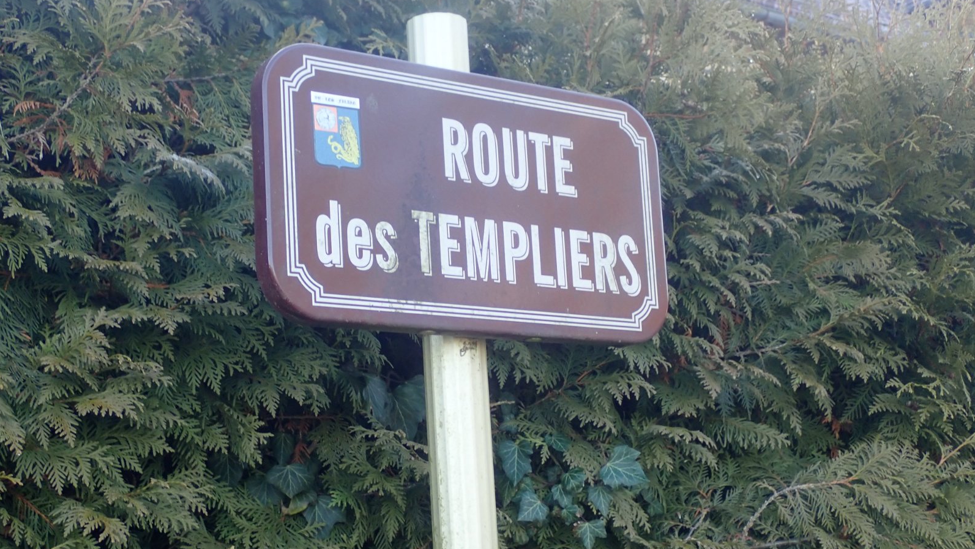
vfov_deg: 20.7
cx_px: 486
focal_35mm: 58
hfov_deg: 36.0
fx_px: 1499
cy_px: 282
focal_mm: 9.61
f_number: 3.4
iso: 200
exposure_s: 1/100
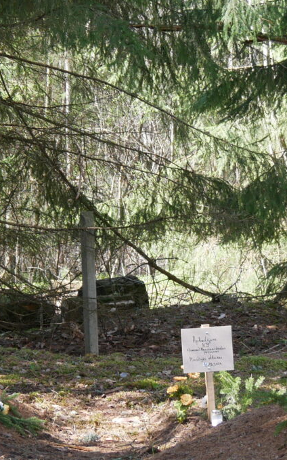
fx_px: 1803
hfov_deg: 9.1
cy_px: 243
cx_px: 122
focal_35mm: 144
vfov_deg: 14.5
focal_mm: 24
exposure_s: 1/100
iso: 200
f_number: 4.1
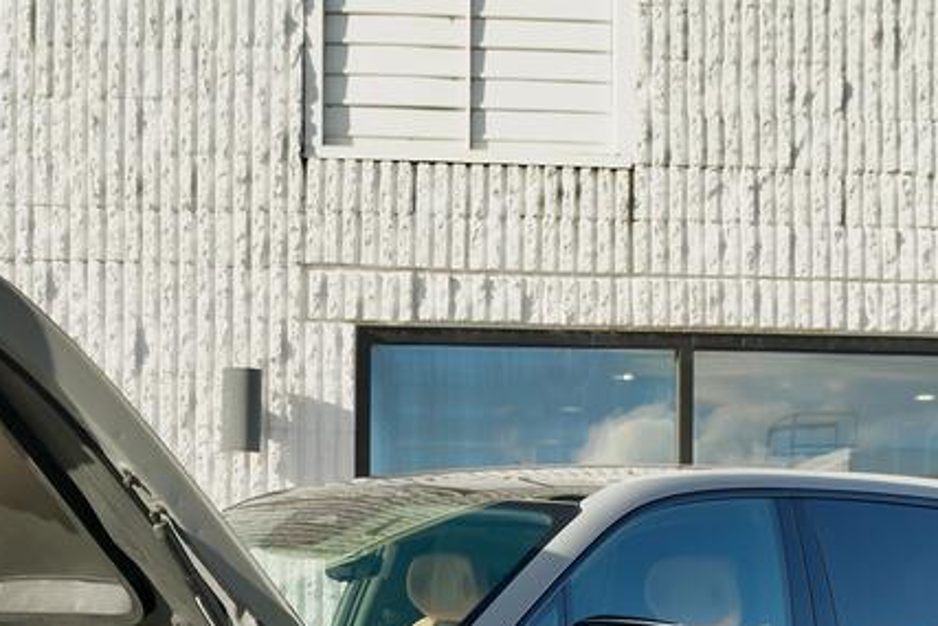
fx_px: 2815
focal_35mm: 108
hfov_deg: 18.9
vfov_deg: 12.4
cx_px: 378
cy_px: 780
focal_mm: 24
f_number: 2.8
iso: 250
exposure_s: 1/50
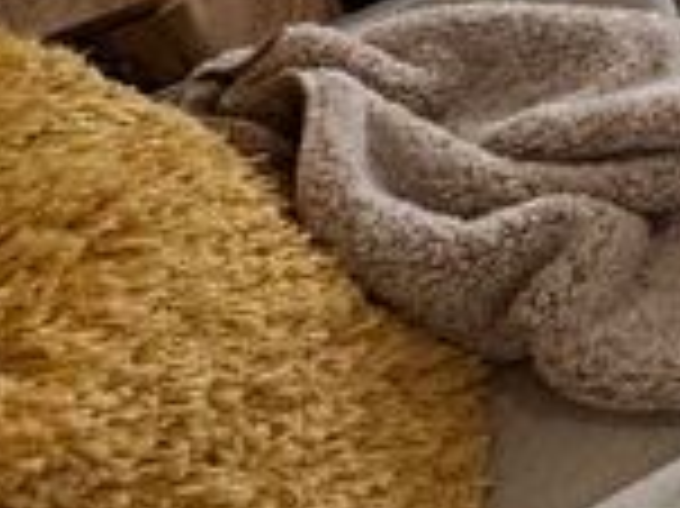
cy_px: -614
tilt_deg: -16.2
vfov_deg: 15.6
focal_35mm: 65
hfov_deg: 16.8
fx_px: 1276
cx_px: 1504
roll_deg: +0.1
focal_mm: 2.22
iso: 40
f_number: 2.2
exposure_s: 1/141
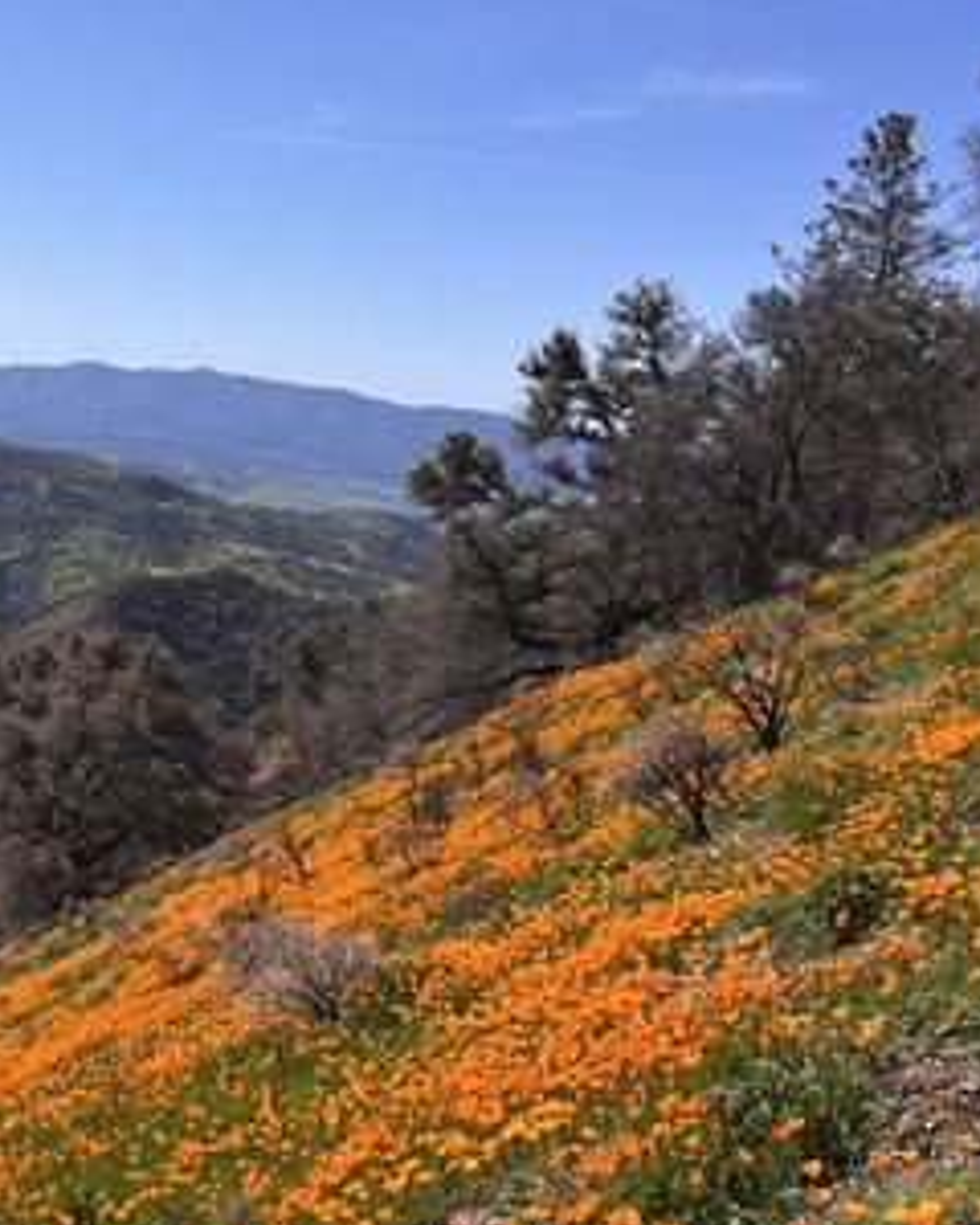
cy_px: 715
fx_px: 1595
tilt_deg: -12.3
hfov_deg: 34.0
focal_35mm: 44
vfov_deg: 41.9
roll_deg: -4.5
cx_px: 392
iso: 50
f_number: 1.6
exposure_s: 1/3521
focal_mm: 5.1
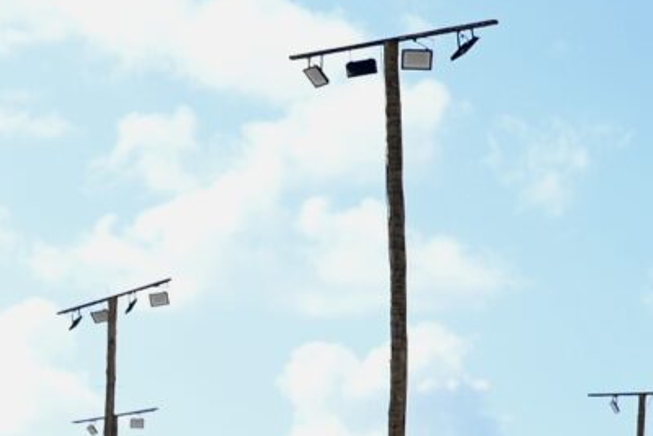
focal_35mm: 192
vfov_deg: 6.8
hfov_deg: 9.6
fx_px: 3484
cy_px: 976
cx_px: -849
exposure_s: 1/1250
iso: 100
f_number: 2.8
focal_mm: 27
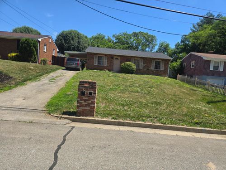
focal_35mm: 23
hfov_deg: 73.9
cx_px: 113
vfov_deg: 58.9
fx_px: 150
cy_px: 85
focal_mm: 6.3
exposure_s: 1/628
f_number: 1.7
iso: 12
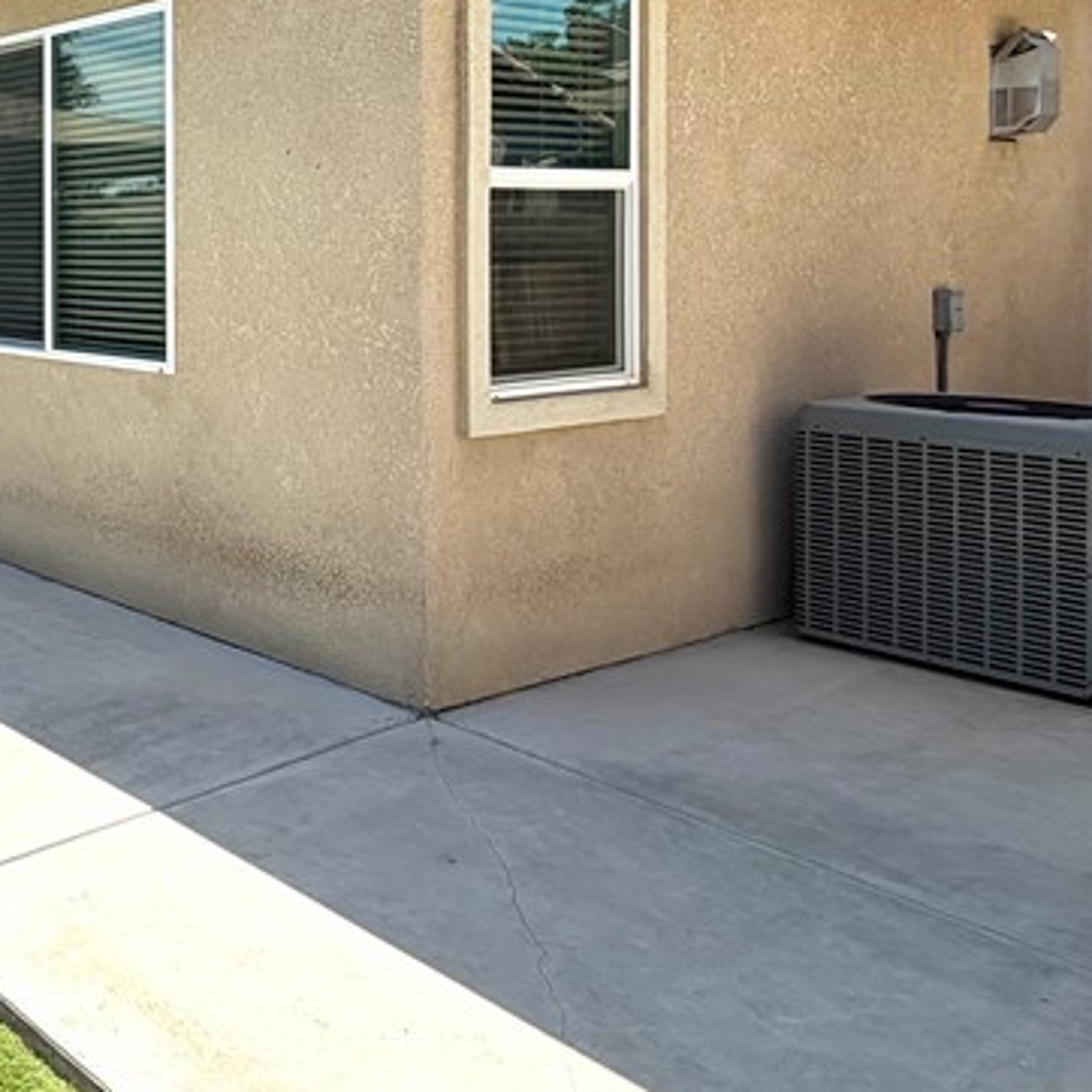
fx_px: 1249
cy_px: 247
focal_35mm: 35
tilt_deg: -1.5
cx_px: -259
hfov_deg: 35.5
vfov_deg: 45.3
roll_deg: +0.7
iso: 20
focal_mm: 2.22
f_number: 2.2
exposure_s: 1/928
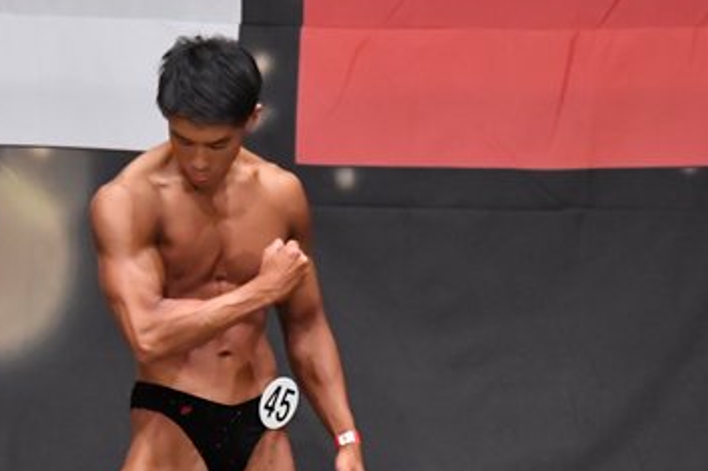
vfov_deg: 2.8
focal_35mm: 494
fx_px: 9710
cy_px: 429
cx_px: 137
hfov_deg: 4.2
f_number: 5.6
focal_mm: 150
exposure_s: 1/400
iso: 6400
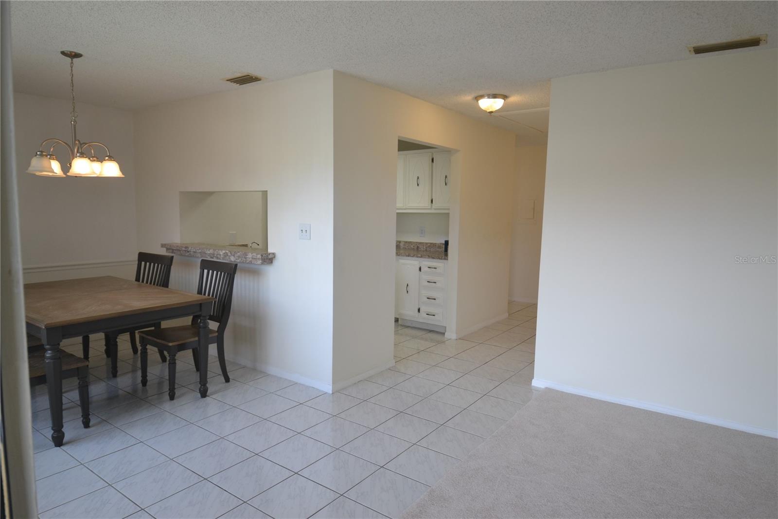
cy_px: 260
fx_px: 454
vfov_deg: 59.5
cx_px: 389
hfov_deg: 81.2
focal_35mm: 21
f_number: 5
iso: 400
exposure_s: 1/100
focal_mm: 14
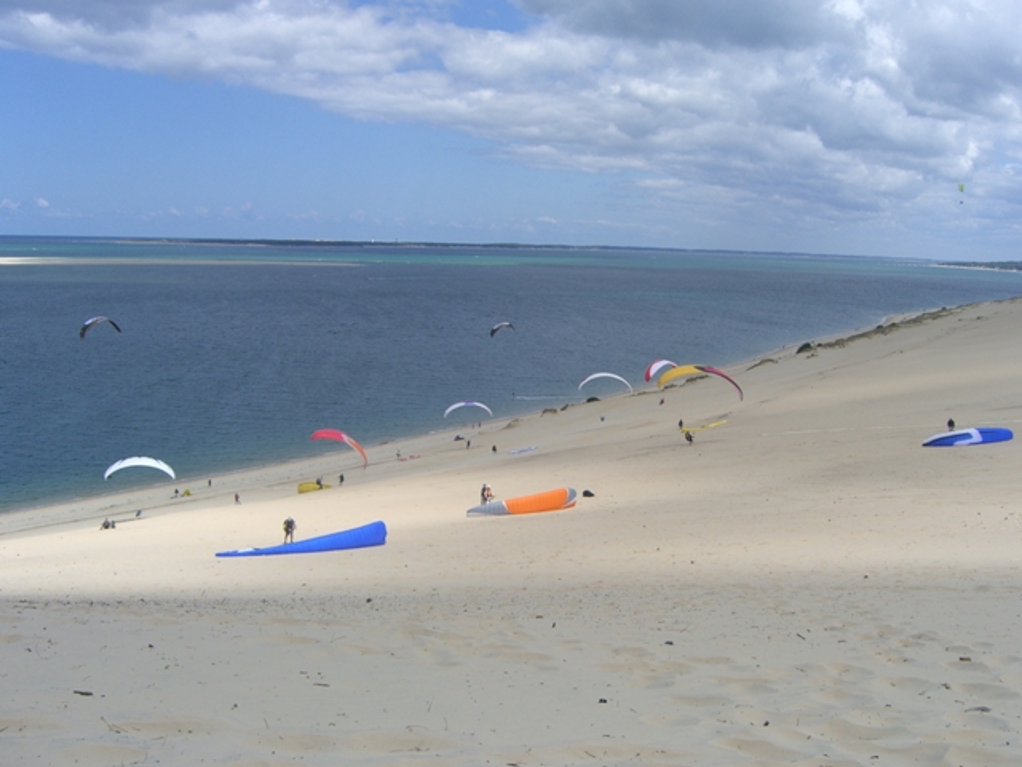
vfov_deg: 37.7
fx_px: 1122
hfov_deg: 49.0
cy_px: 384
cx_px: 511
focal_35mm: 38
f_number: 4
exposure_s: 1/1000
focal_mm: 7.9
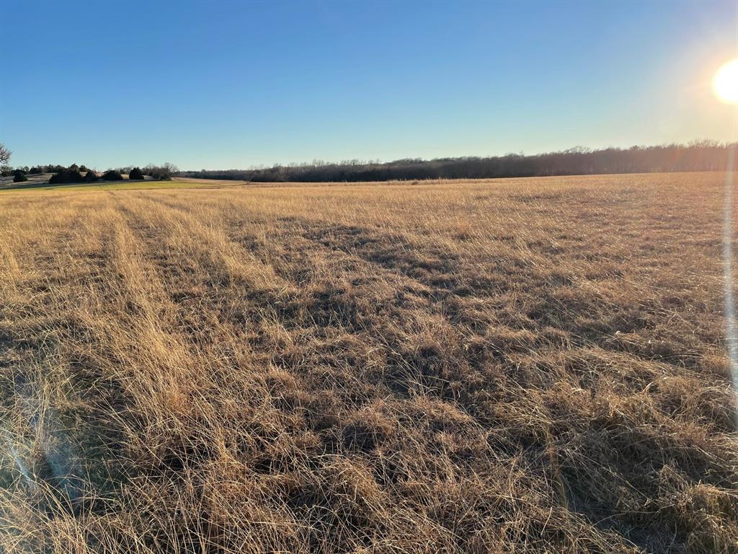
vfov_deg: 53.1
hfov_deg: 67.3
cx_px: 369
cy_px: 277
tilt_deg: -8.7
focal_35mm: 26
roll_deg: +2.5
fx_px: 554
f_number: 1.6
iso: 32
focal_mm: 4.2
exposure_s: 1/2618
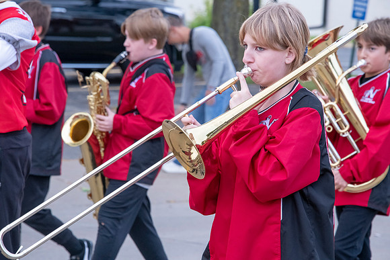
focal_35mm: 230
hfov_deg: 8.9
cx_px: 195
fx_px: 2492
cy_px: 130
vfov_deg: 6.0
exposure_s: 1/250
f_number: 11
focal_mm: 230
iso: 3200
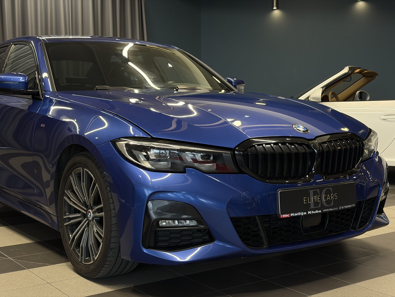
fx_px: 593
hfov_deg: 36.8
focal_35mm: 52
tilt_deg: -4.6
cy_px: 148
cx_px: 198
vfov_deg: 28.0
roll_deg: +0.6
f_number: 1.6
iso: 100
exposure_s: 1/100
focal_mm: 5.96
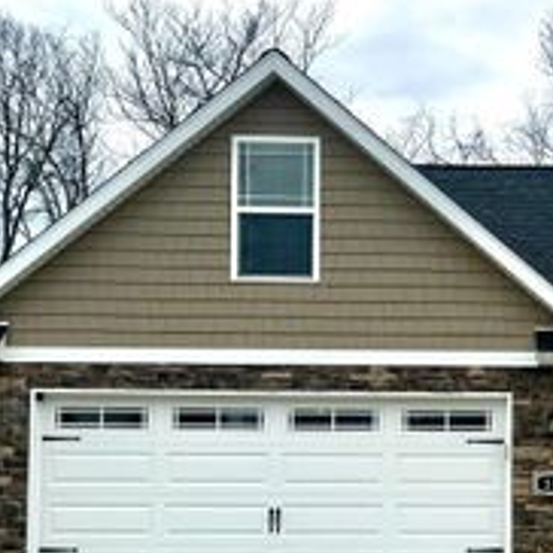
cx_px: 559
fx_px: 1139
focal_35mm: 63
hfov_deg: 25.8
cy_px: 409
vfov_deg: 27.0
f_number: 1.5
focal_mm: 5.7
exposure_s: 1/3831
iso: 50
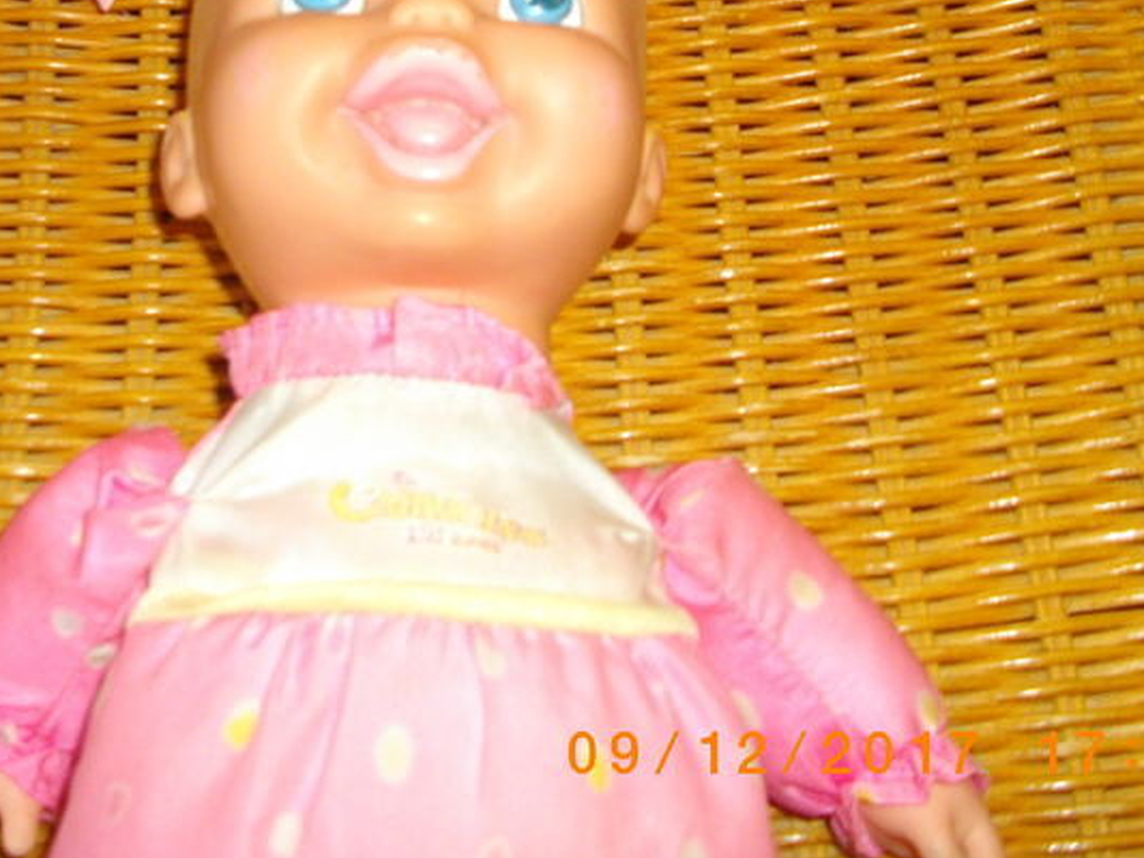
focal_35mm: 60
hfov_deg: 31.9
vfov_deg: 23.9
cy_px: 122
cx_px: 380
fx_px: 1983
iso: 200
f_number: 2.9
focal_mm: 5.7
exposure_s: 1/40
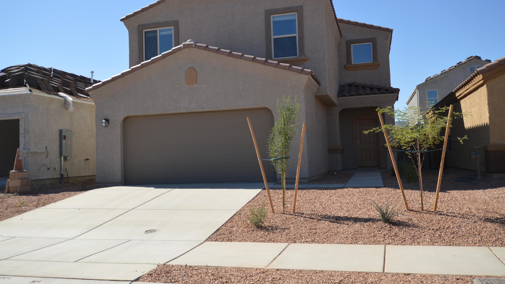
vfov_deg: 33.6
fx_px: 469
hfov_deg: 56.6
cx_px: 251
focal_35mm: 35
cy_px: 119
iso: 100
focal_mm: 22
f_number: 8
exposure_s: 1/200
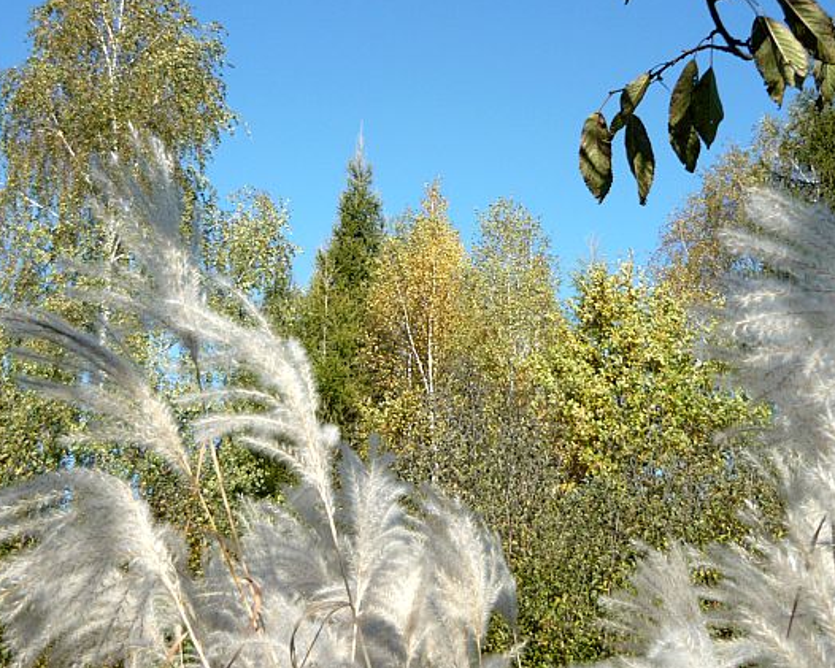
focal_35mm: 49
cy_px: 290
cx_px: 383
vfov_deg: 30.8
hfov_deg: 38.0
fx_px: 1211
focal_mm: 5.5
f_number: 8
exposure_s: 1/160
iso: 100
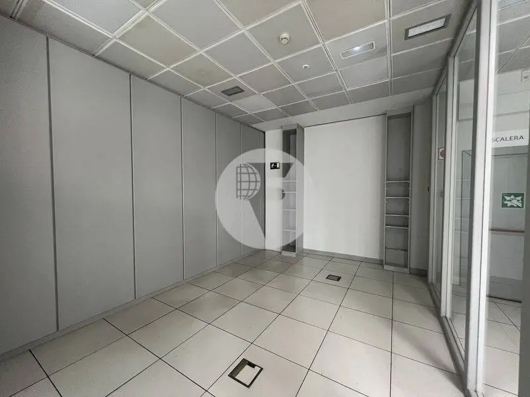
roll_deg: -0.4
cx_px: 265
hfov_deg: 106.2
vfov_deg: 89.9
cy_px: 198
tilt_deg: -2.1
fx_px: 199
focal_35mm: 13
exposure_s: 1/50
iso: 320
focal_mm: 1.57
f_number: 1.8
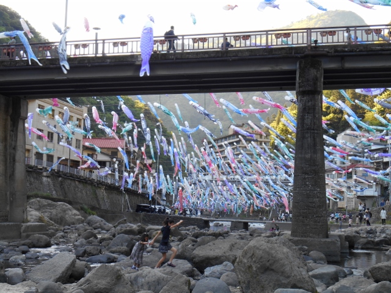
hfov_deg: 36.2
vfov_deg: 27.5
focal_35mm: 53
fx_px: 599
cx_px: 196
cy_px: 146
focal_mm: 9.5
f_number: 4.2
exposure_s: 1/50
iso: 80
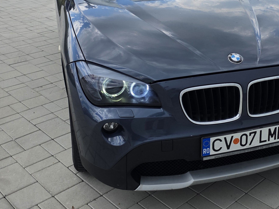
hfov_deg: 37.7
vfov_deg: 28.4
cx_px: 190
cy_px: 39
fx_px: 403
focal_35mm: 50
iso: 80
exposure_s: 1/4889
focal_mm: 6.3
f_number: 1.7
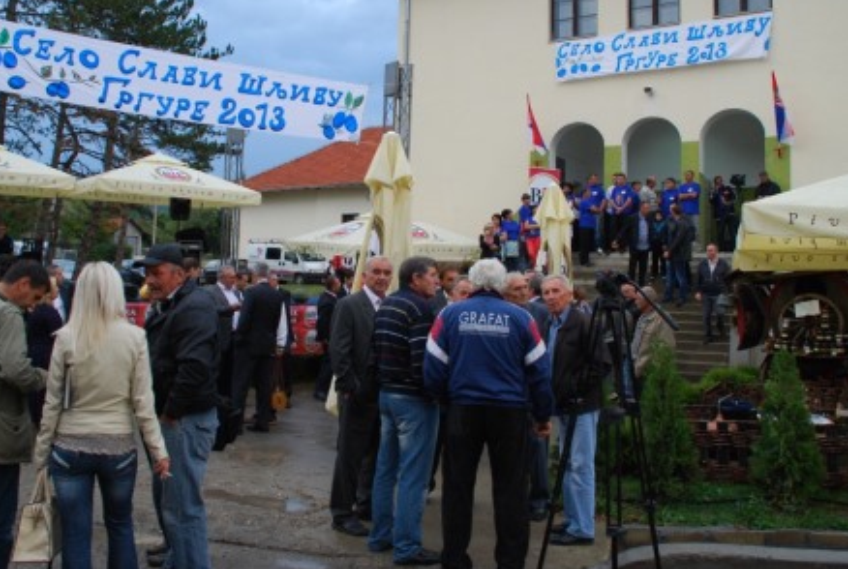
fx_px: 779
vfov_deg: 40.1
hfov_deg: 57.1
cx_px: 415
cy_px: 243
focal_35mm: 33
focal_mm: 18
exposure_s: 1/125
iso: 400
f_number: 4
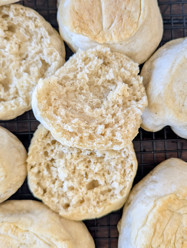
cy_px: 124
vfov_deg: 71.5
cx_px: 94
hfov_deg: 56.9
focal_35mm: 24
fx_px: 172
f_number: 1.85
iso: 66
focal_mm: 6.81
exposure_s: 1/40
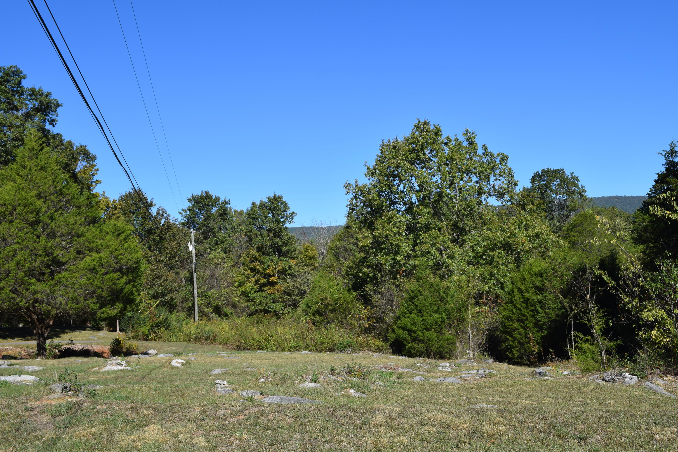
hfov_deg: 53.1
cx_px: 339
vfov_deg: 36.9
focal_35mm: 36
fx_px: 678
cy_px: 226
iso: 200
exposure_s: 1/400
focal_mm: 24
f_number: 10
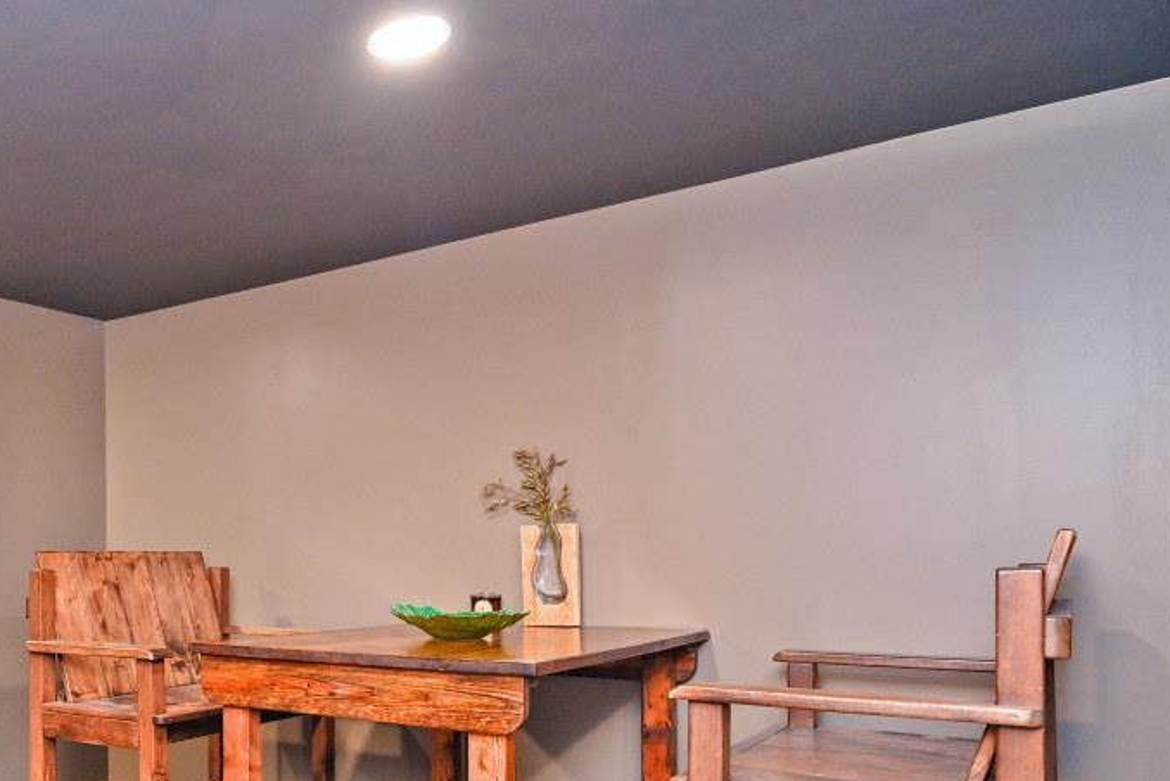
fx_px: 1008
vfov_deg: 41.3
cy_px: 574
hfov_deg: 47.9
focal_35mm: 31
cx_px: -41
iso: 1400
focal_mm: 14
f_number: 4
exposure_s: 1/60
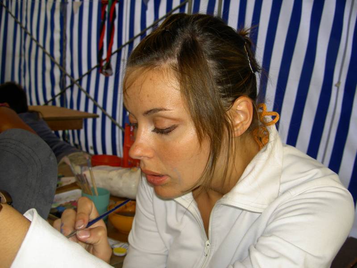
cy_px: 134
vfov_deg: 36.8
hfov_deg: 47.9
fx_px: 402
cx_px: 178
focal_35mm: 39
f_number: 2.8
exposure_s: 1/60
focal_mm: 8
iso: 100
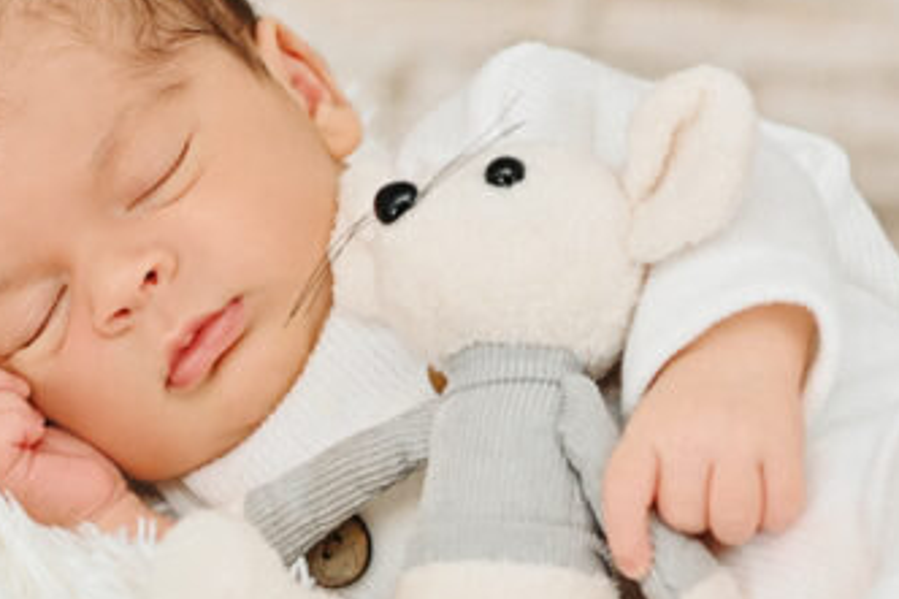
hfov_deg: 8.0
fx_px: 6389
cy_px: 538
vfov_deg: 5.4
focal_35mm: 256
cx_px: 493
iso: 3200
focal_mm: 85
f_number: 4.5
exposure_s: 1/250
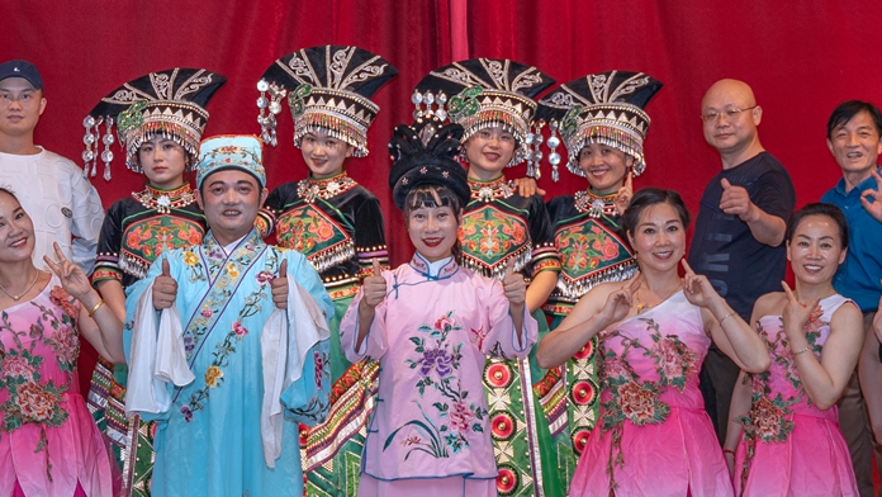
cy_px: 218
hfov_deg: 20.5
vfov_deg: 11.7
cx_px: 342
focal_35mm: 104
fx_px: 2433
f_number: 2.8
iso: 320
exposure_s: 1/160
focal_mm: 36
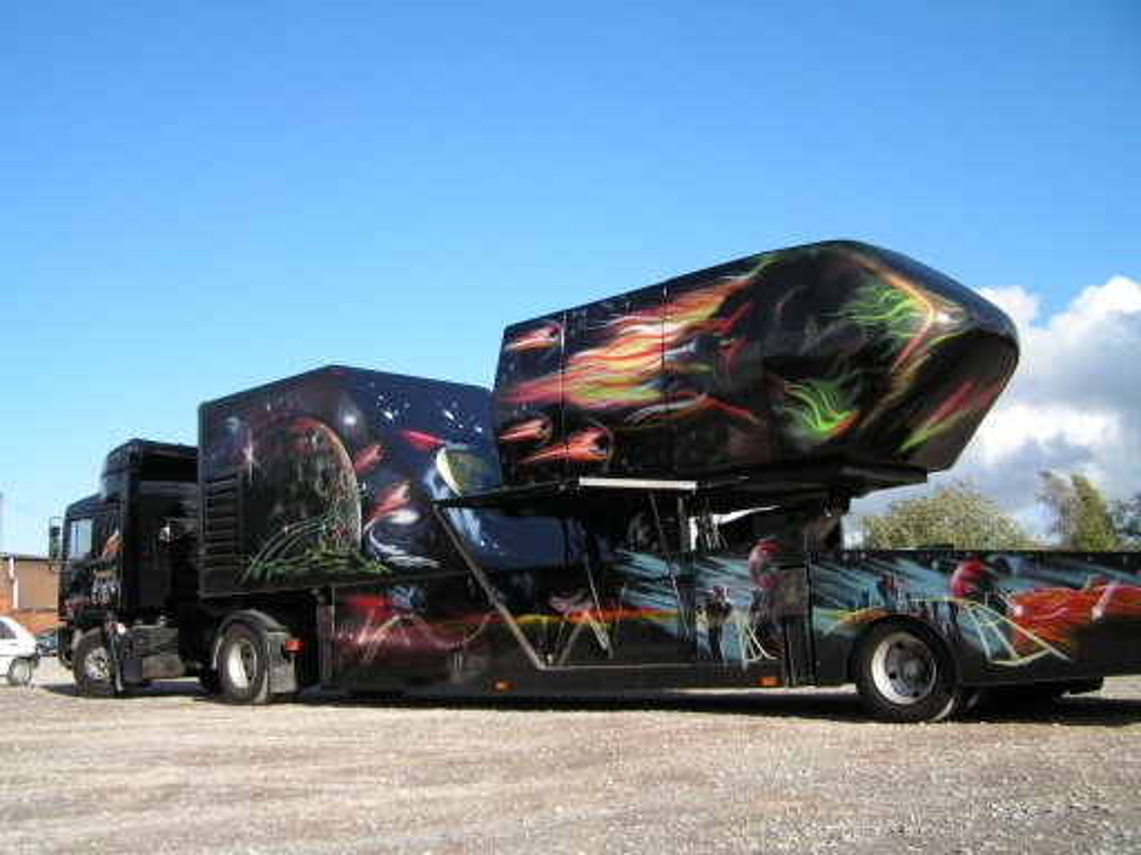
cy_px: 428
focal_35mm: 38
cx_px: 570
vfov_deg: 37.7
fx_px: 1253
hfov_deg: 49.0
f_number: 2.8
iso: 50
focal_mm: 6.3
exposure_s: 1/800
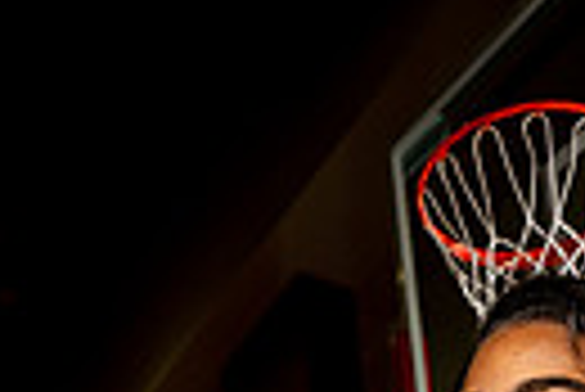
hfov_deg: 24.4
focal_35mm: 83
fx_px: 1350
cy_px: 897
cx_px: 378
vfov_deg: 13.1
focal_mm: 24
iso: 100
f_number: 7.1
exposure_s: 1/250
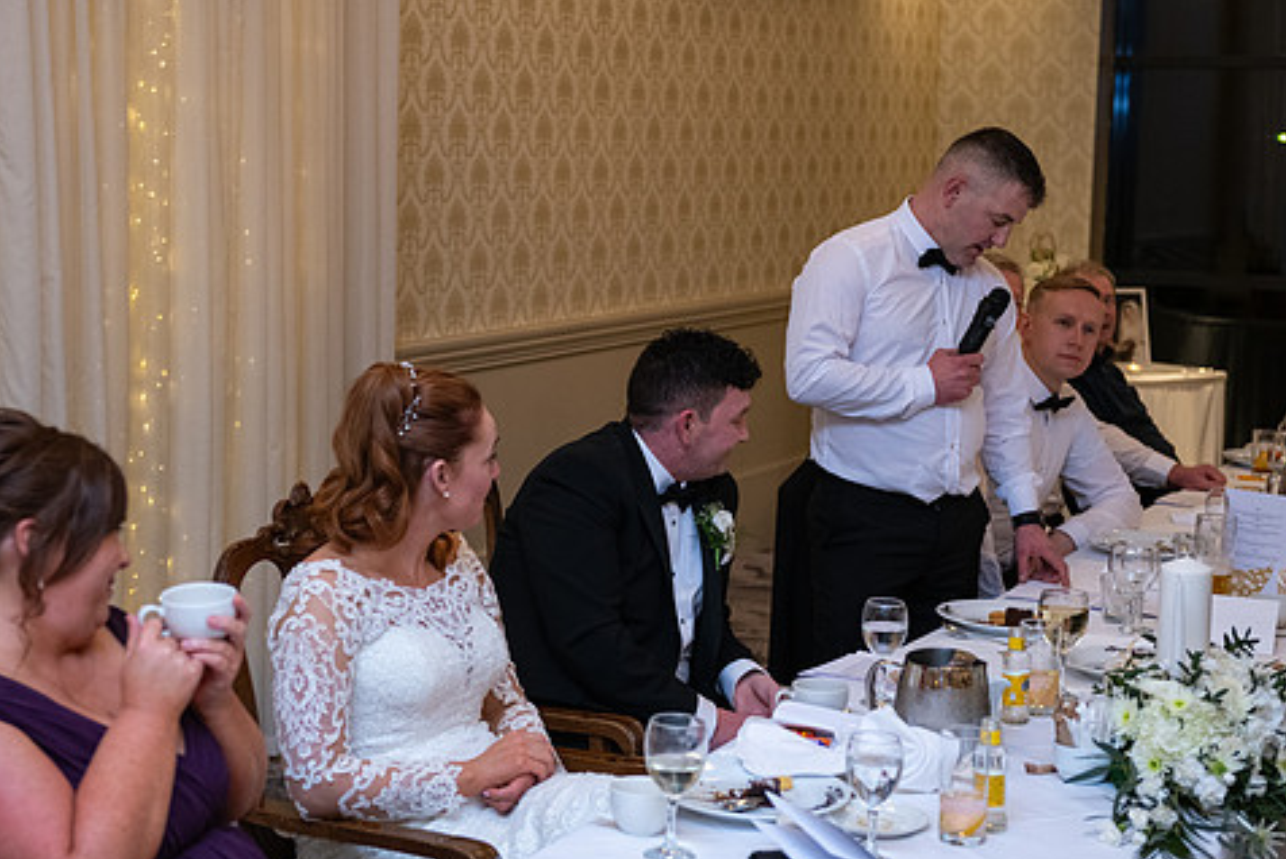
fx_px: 2395
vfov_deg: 20.3
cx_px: 600
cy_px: 404
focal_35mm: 67
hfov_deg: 30.1
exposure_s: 1/160
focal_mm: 55
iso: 1000
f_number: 3.5
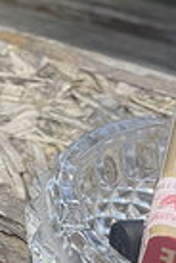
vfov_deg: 16.9
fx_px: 851
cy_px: -51
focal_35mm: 116
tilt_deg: -18.4
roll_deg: +1.7
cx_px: -213
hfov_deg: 10.5
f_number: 1.6
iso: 160
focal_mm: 5.1
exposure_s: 1/50
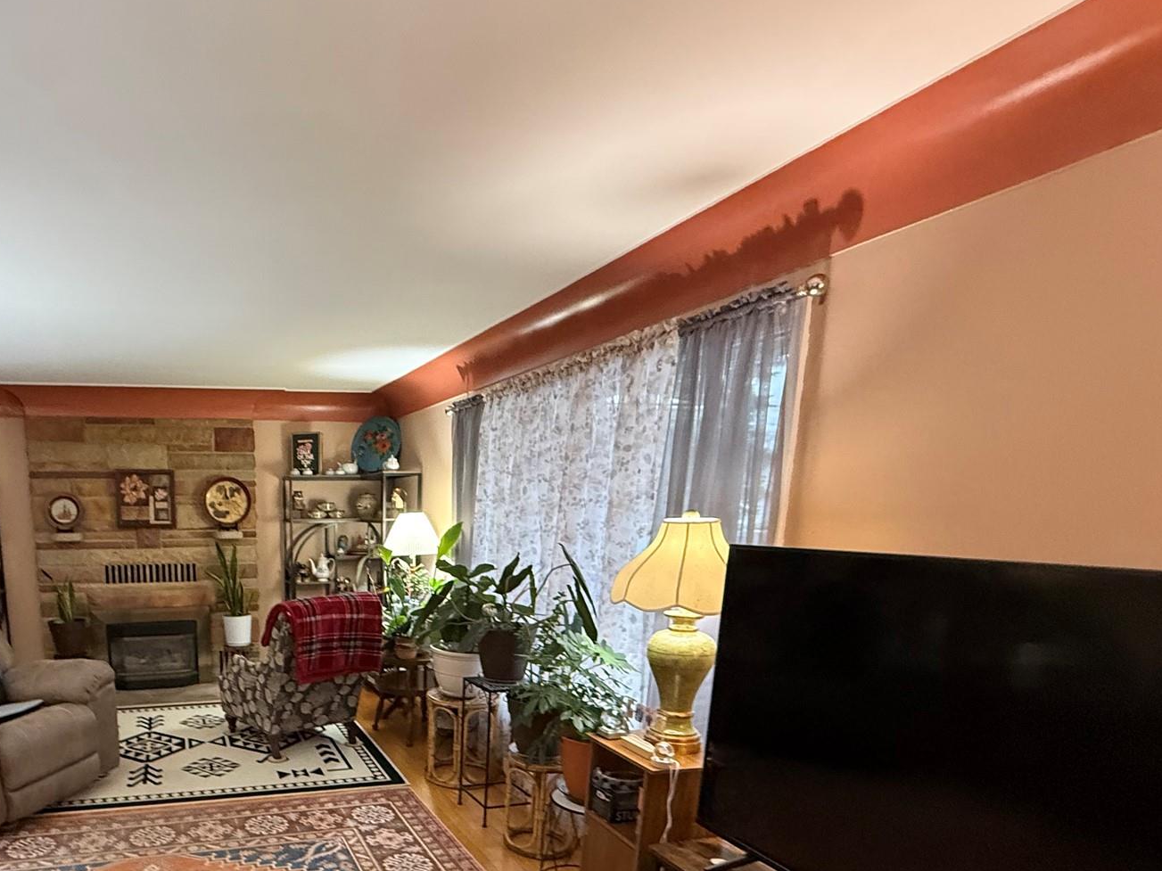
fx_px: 738
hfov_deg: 72.0
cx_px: 315
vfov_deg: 57.8
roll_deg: +1.9
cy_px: 658
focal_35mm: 22
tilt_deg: -6.8
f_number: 2.2
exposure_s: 1/60
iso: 500
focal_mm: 2.22
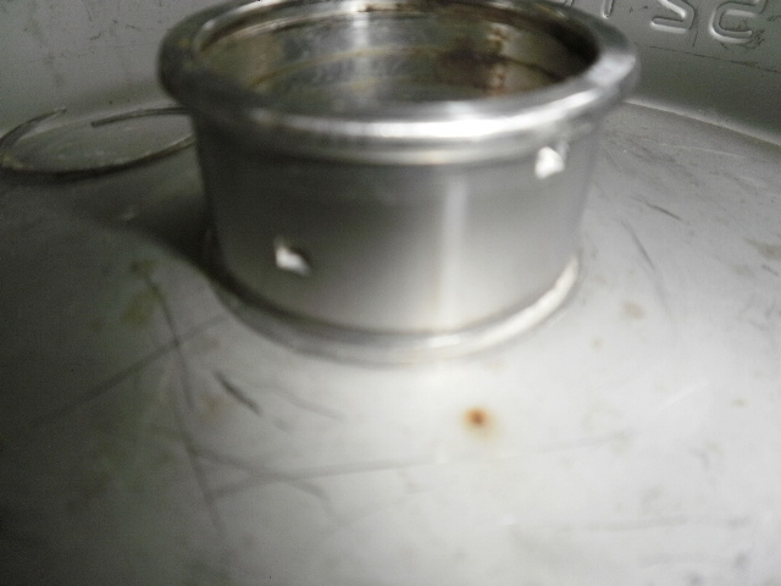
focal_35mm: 26
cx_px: 390
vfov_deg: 53.1
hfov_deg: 67.3
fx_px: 587
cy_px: 293
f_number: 2.6
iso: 125
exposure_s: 1/25
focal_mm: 4.65
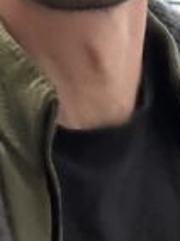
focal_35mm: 127
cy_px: -104
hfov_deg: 11.6
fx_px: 883
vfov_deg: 14.6
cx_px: 15
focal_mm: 2.69
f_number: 1.9
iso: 320
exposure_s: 1/47
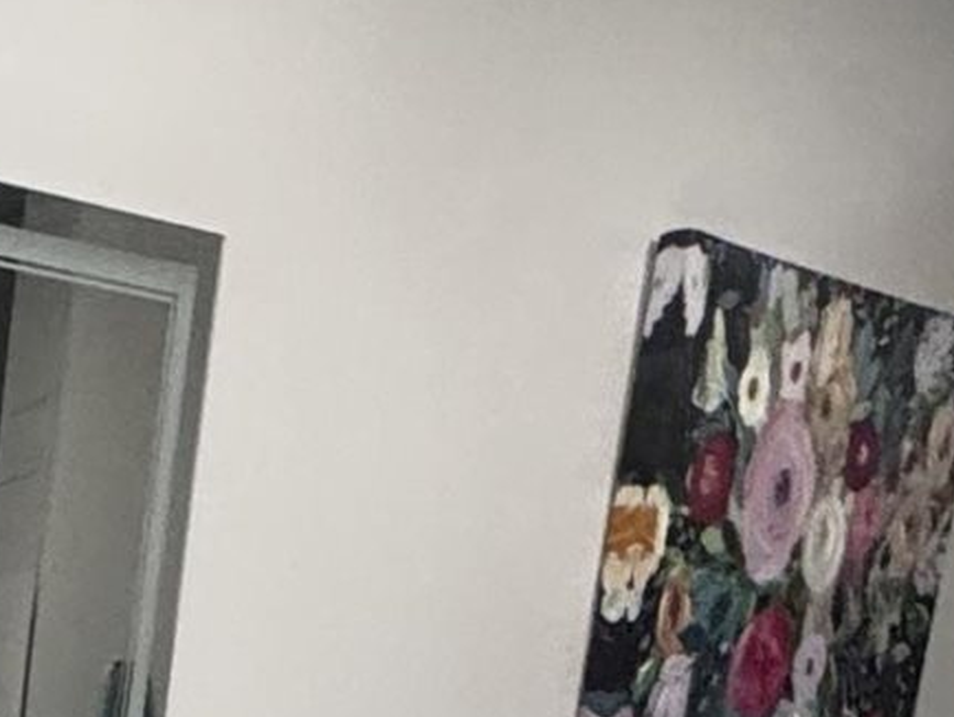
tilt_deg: -13.0
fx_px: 2730
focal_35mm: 99
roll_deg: -1.5
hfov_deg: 15.1
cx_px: -1088
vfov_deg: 12.7
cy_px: 1518
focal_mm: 2.22
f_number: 2.2
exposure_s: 1/120
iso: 320
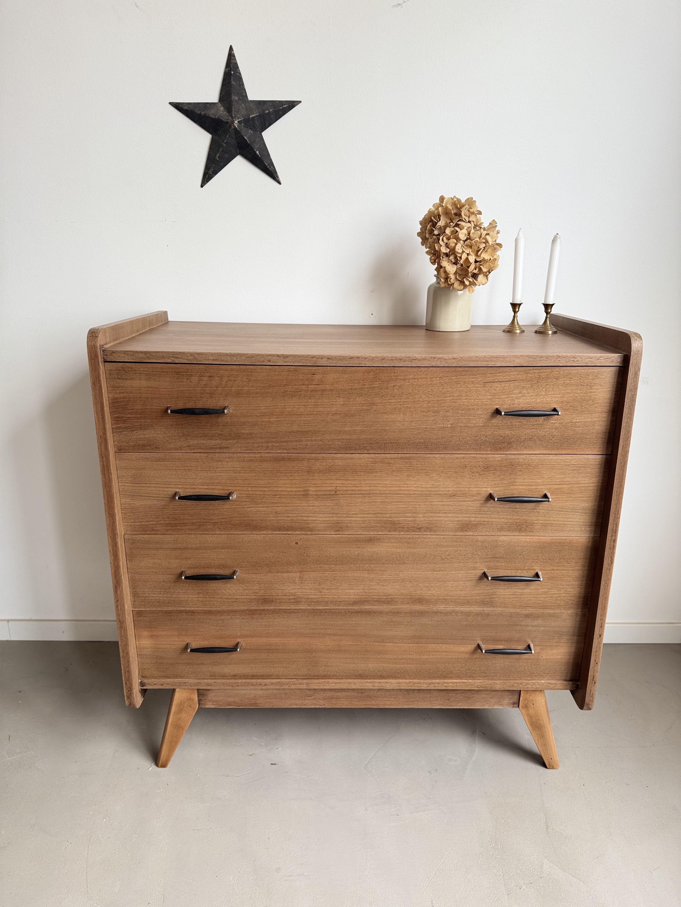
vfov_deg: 71.6
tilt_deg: -18.3
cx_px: 340
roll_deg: -0.1
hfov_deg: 56.8
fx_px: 630
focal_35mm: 24
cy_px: 454
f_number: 1.78
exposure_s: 1/121
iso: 80
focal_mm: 6.76
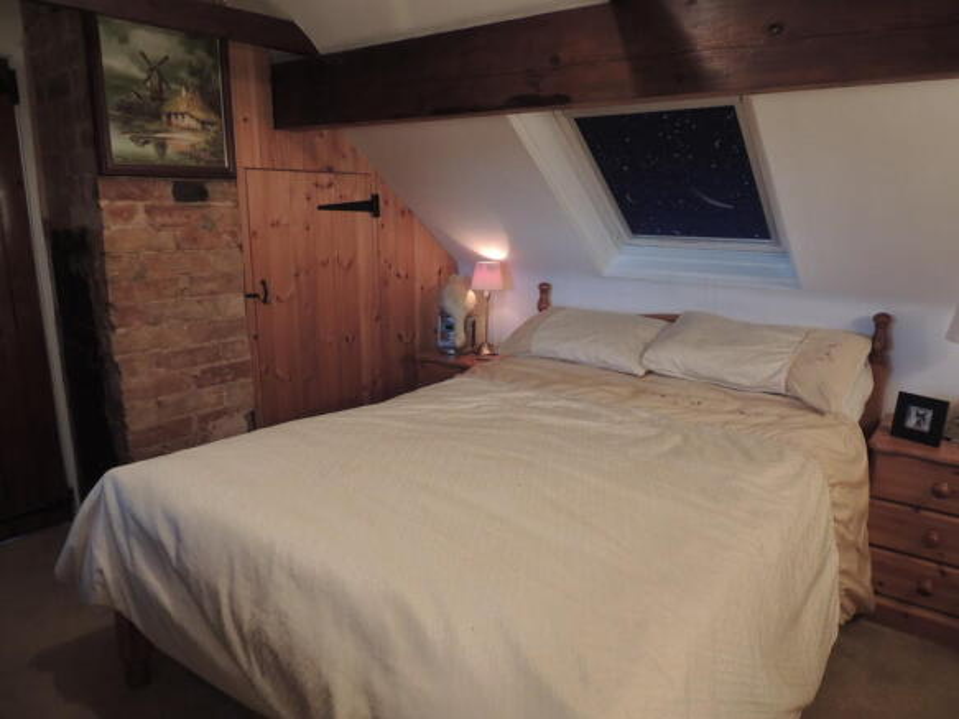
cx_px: 480
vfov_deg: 56.8
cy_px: 360
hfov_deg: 71.6
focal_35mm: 24
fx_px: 665
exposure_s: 1/30
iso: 360
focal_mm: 4.3
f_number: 3
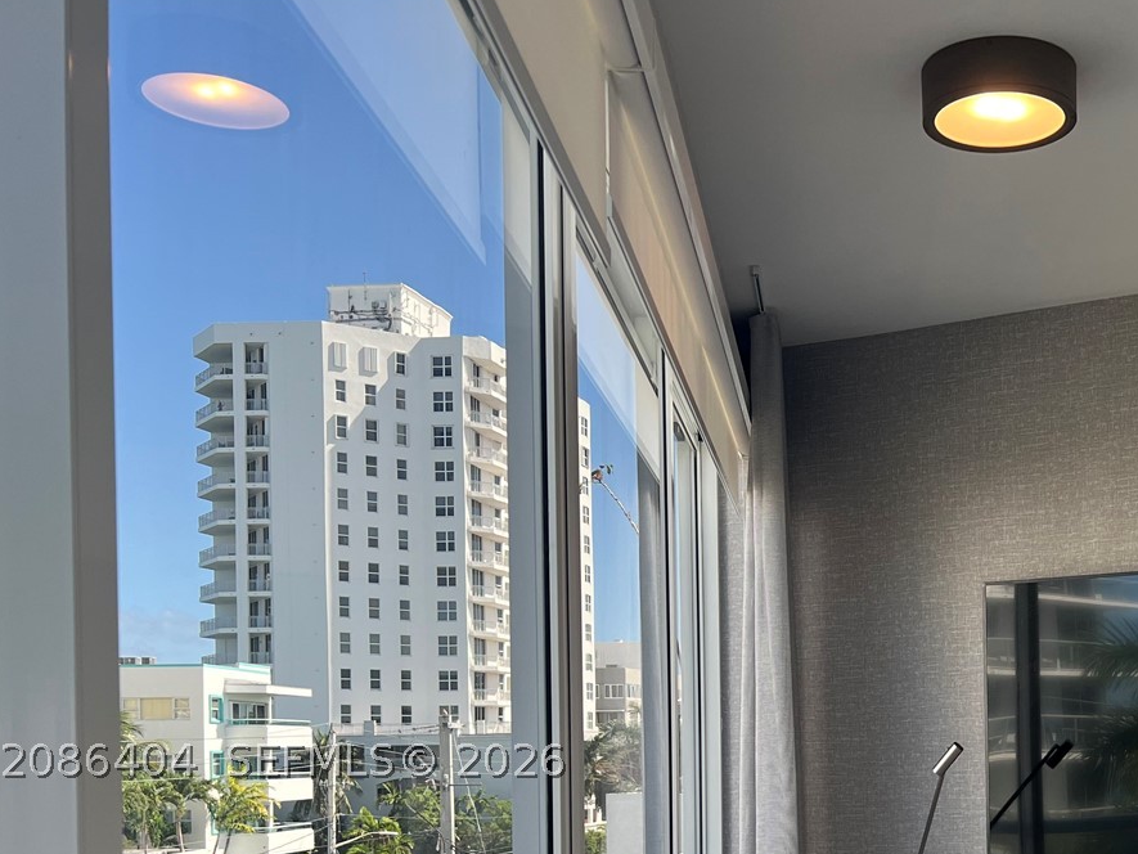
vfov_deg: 29.7
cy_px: 760
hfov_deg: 38.4
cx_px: 959
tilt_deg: -1.2
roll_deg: +0.8
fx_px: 1545
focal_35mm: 47
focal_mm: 5.7
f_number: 1.5
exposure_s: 1/471
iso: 50
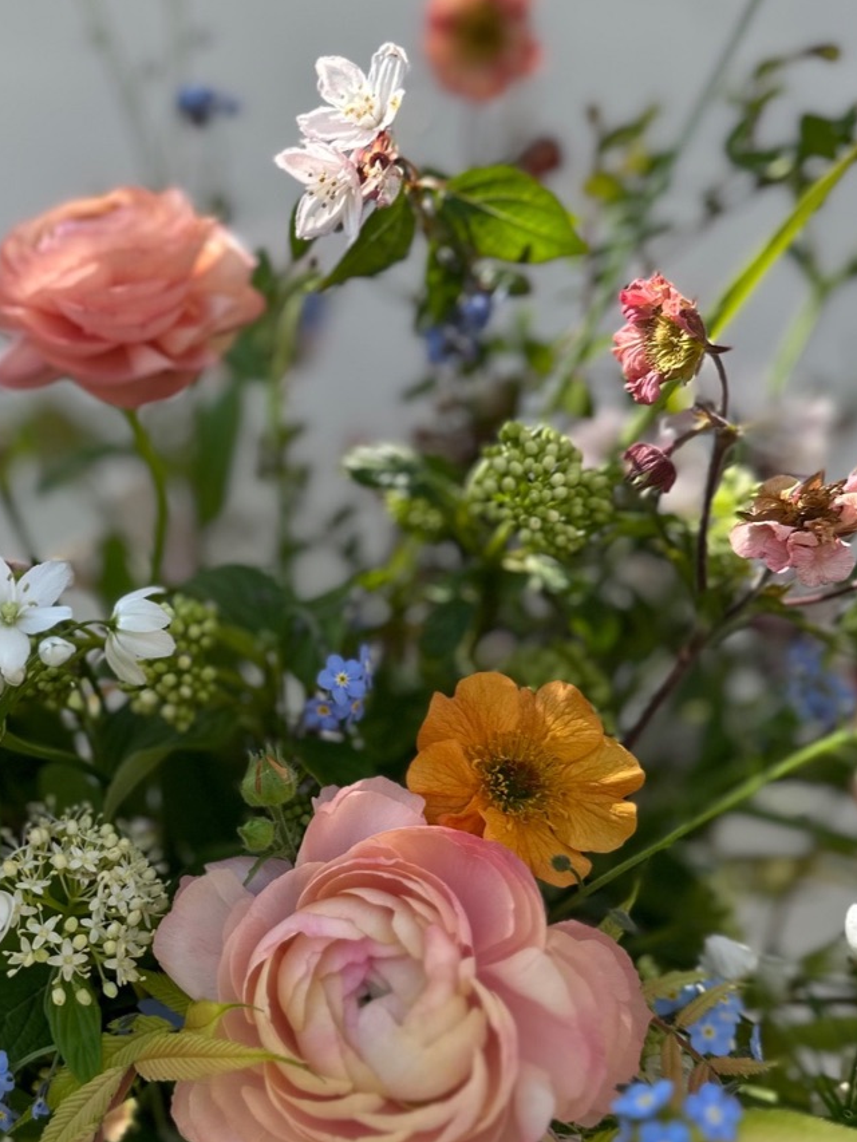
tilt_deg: -12.4
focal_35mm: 45
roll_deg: +1.5
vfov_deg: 42.0
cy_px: 619
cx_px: 157
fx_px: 1485
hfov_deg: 31.3
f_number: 1.78
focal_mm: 6.86
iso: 80
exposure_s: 1/1393
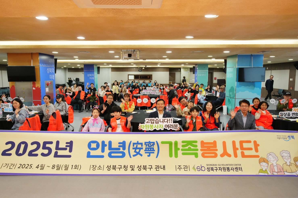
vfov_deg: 53.1
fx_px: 199
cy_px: 96
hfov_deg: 73.7
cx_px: 145
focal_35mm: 24
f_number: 5
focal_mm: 23
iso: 4000
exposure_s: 1/160
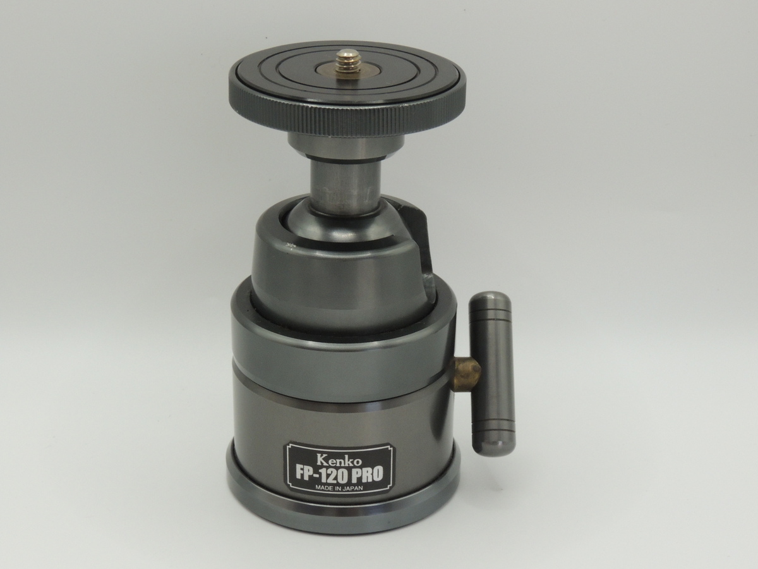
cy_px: 284
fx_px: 1642
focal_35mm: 75
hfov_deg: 26.0
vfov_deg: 19.6
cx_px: 379
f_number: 7.8
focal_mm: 13.3
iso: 400
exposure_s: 1/30
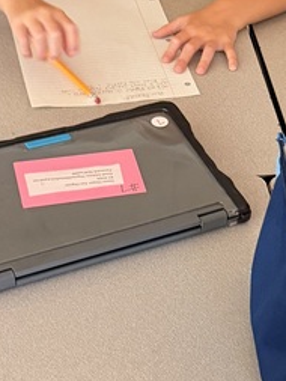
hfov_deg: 14.5
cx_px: 394
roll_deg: -10.3
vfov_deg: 20.1
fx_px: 1068
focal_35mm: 97
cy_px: 288
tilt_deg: -42.9
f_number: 1.78
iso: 400
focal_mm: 6.76
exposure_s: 1/60
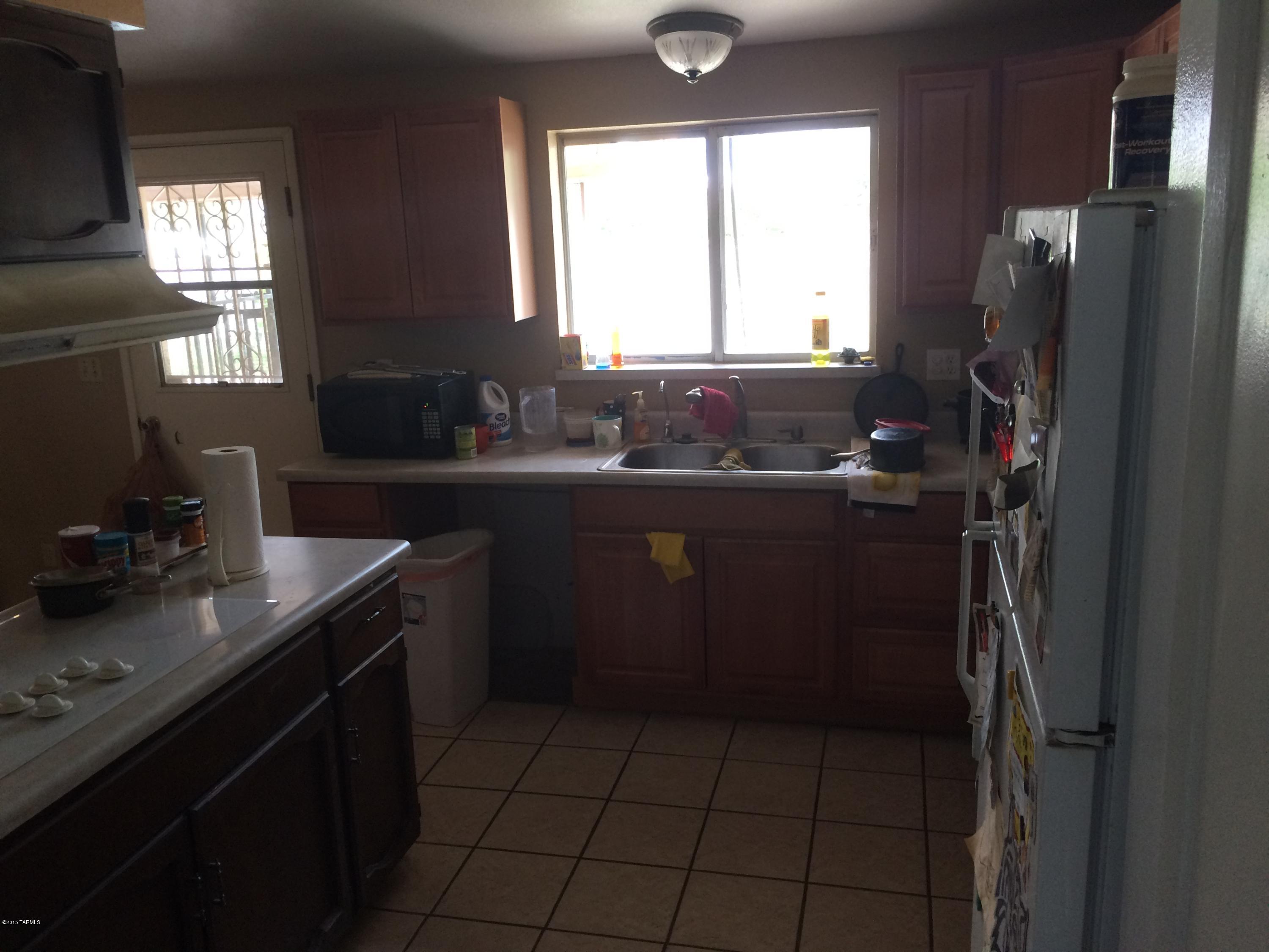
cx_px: 634
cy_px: 476
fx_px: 1063
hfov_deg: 61.7
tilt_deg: -13.6
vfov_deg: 48.2
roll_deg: +1.5
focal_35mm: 29
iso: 50
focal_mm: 4.15
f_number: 2.2
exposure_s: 1/30
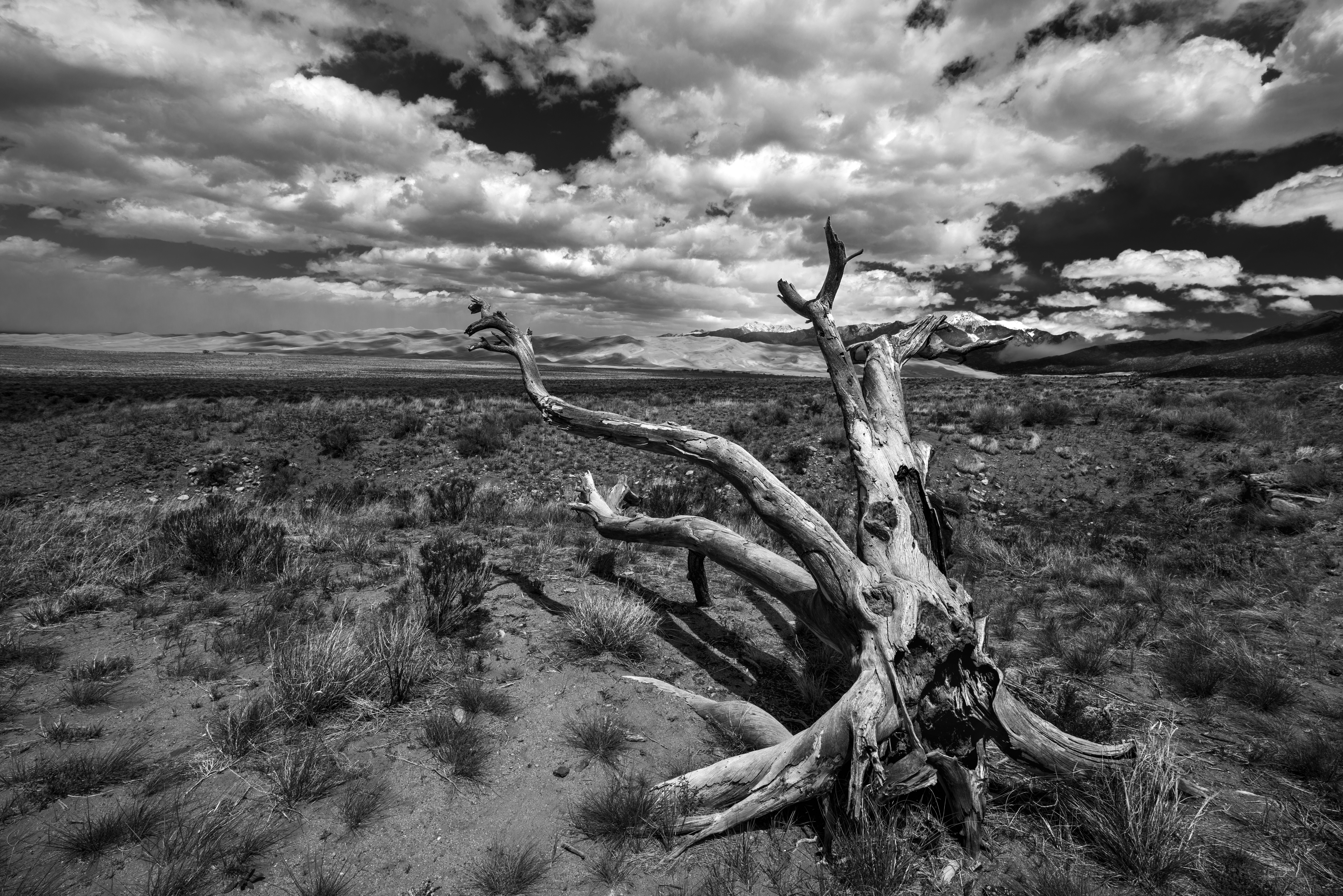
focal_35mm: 14
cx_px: 672
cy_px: 448
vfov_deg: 81.2
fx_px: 522
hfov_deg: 104.2
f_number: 11
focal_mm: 14
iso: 50
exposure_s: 1/200
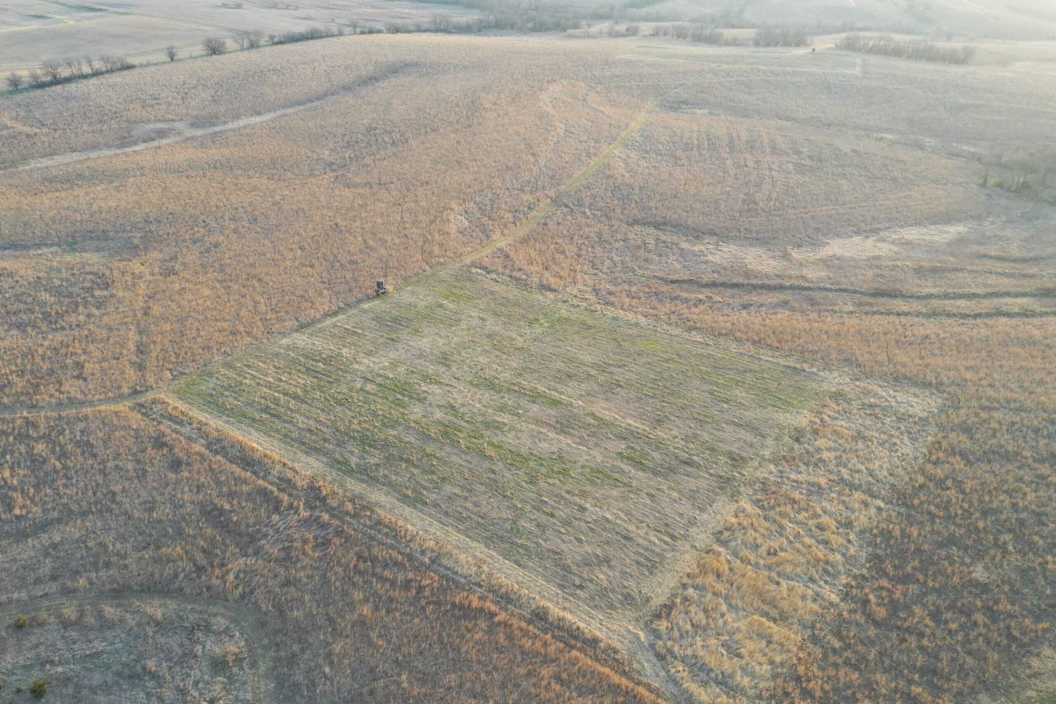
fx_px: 821
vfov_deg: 46.4
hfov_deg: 65.5
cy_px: 352
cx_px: 528
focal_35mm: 28
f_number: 4
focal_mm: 10.26
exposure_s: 1/100
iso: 100
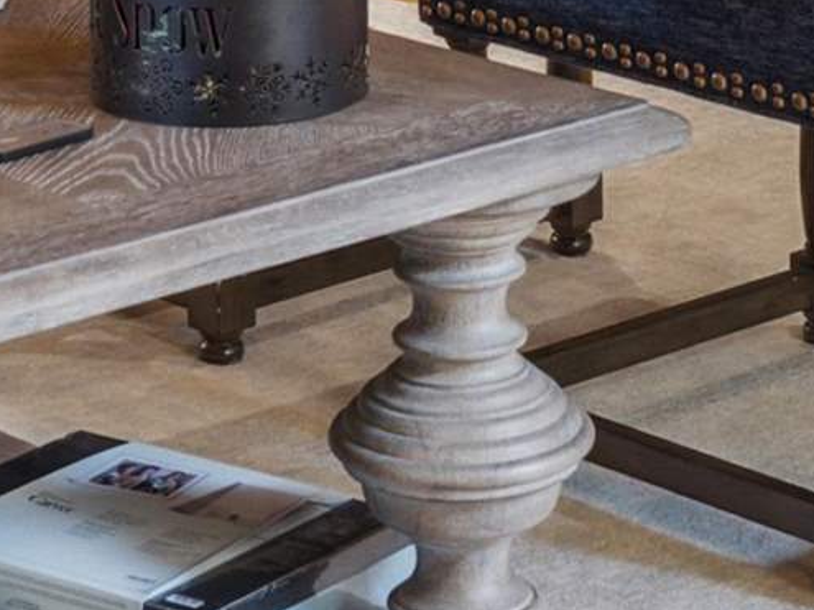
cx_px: 483
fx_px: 4067
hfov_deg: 11.4
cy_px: -857
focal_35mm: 173
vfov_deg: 7.9
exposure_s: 1/2
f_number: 7.1
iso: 500
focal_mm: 19.5
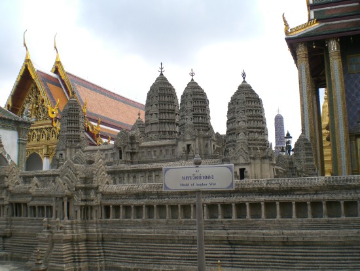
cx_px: 180
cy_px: 136
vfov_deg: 37.7
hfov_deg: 49.0
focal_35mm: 38
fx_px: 395
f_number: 4.4
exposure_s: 1/250
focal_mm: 6.3
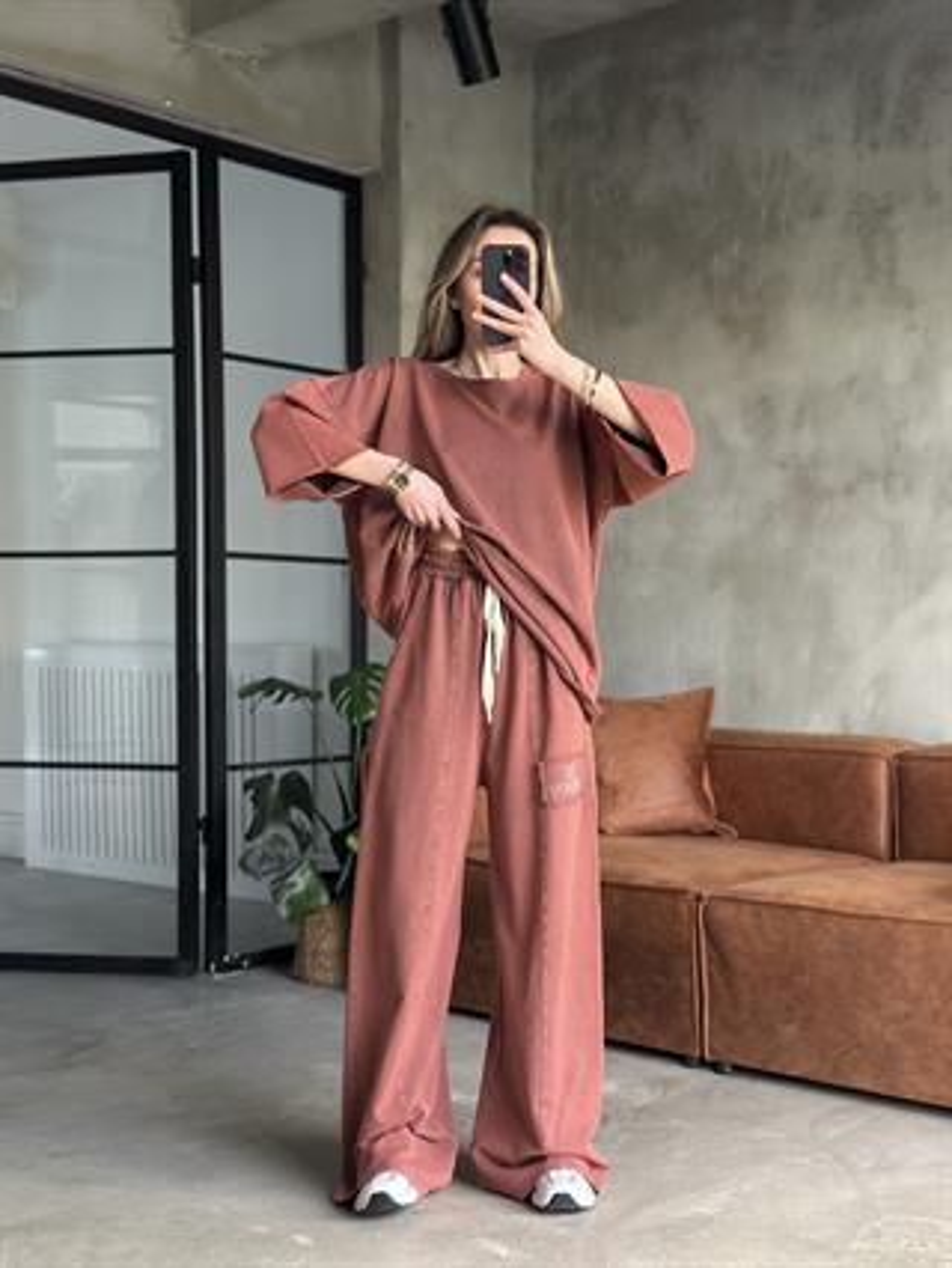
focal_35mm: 48
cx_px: 476
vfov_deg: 39.6
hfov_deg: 30.3
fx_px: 1758
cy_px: 634
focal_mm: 6.86
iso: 250
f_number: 1.78
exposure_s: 1/60
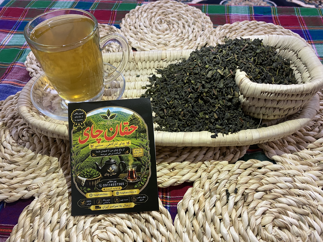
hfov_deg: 67.3
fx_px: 243
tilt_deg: -52.7
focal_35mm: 26
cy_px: 121
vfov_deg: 53.1
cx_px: 162
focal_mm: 4.25
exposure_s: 1/50
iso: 160
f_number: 1.8
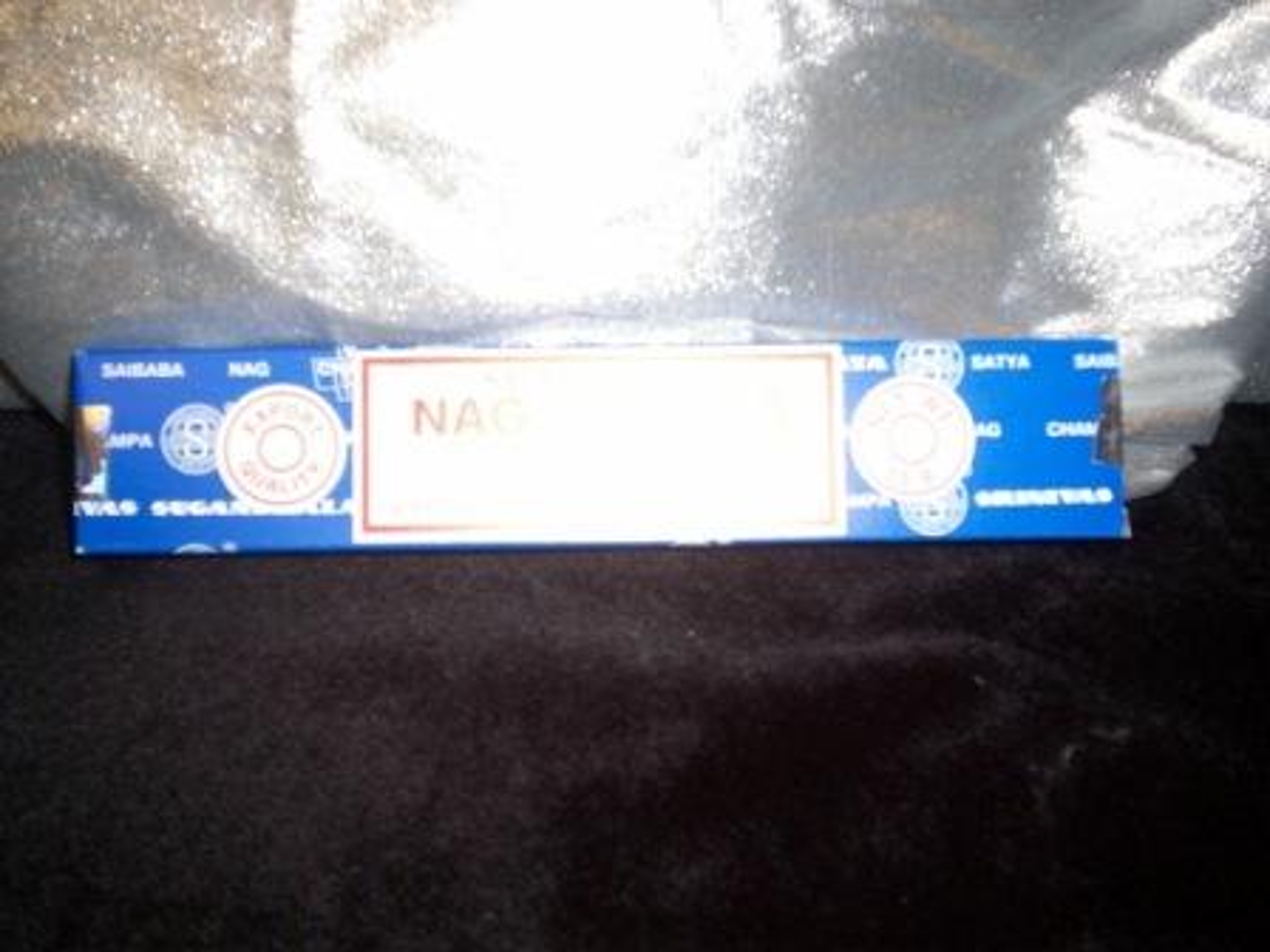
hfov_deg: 51.4
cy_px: 476
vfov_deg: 39.7
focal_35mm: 36
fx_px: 1321
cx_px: 635
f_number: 4.5
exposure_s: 1/64
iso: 140
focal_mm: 5.9
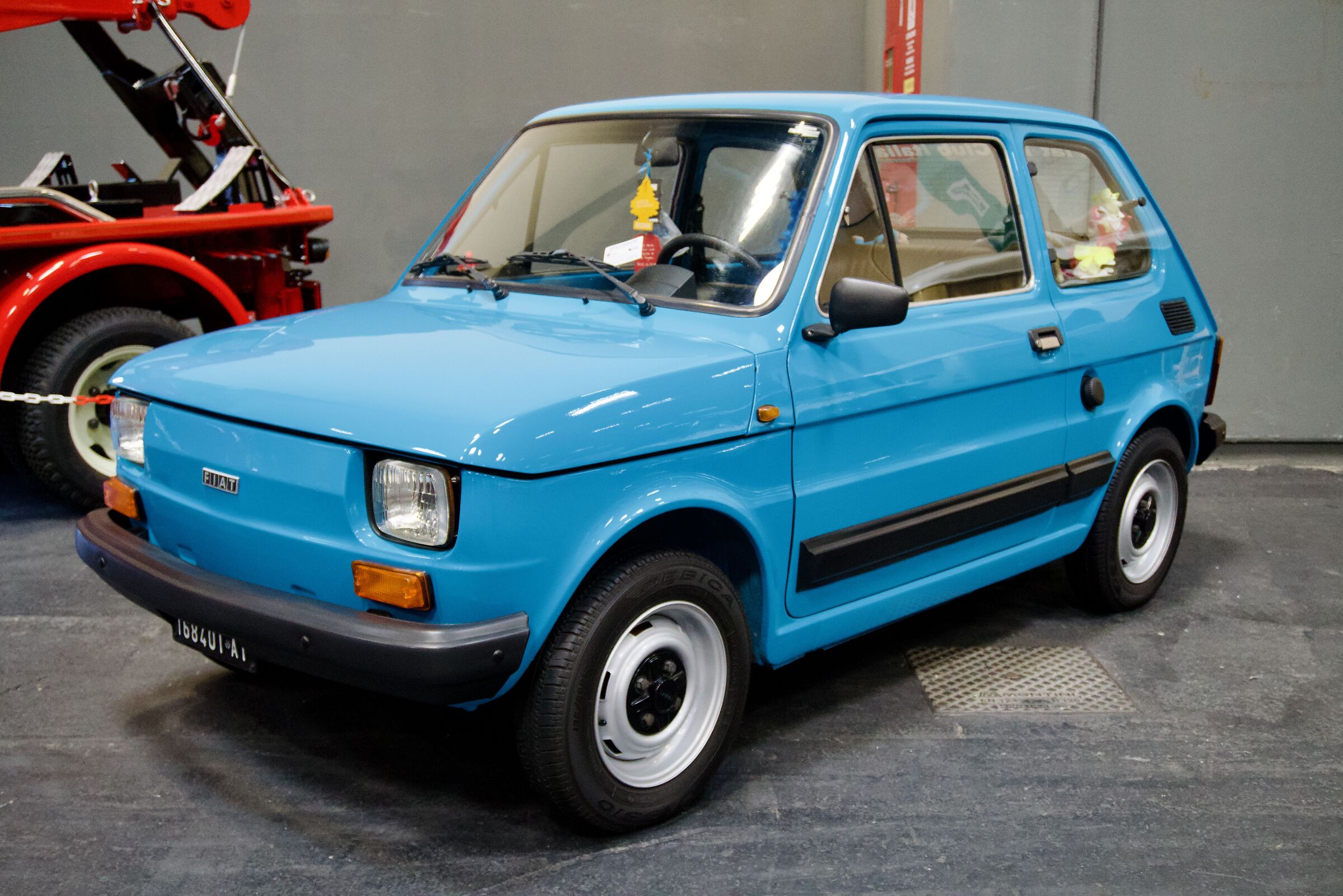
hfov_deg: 49.6
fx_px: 1455
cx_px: 672
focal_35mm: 39
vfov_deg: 34.2
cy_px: 448
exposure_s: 1/160
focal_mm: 26
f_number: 4.5
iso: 2500
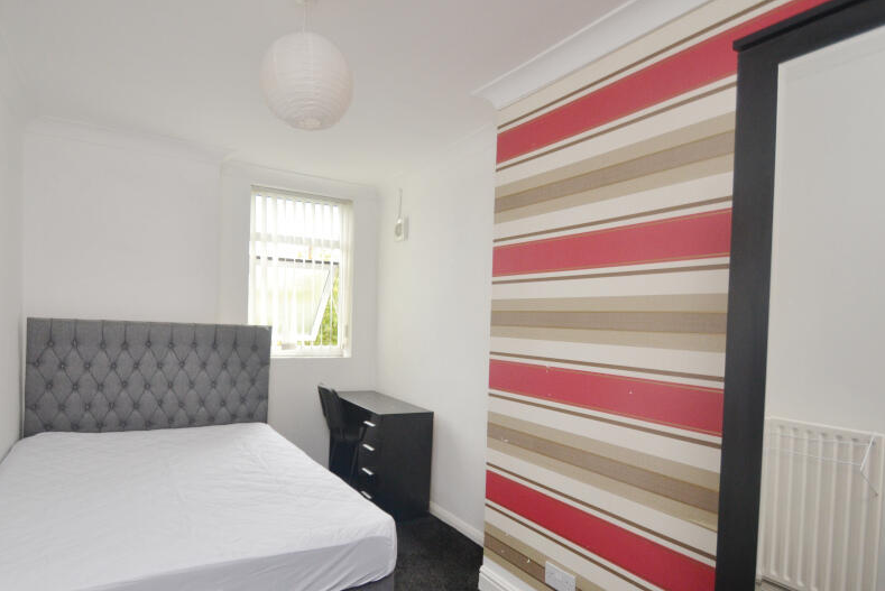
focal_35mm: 19
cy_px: 328
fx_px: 467
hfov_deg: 86.8
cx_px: 416
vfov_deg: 64.4
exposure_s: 1/160
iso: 400
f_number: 3.5
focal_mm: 10
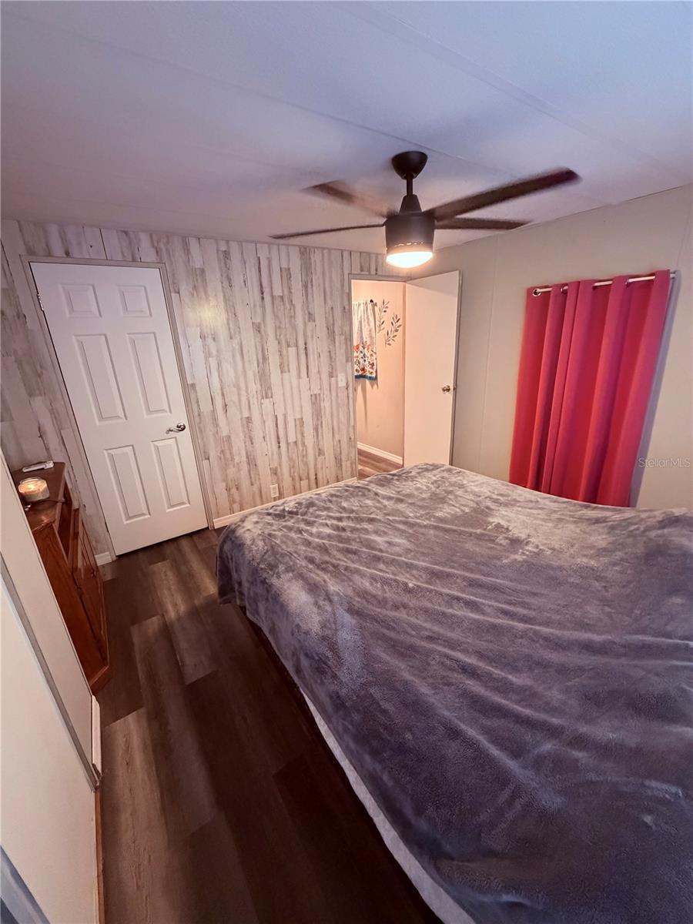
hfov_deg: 85.7
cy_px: 462
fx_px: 374
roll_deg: +2.7
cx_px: 346
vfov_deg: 102.1
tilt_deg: -18.6
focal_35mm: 14
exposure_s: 1/60
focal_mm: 2.22
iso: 1000
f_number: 2.2
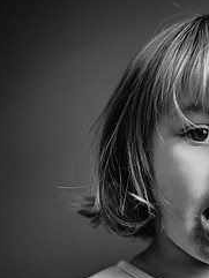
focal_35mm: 81
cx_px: 231
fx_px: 651
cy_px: 200
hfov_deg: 17.6
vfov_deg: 23.9
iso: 180
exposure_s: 1/160
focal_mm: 35
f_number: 2
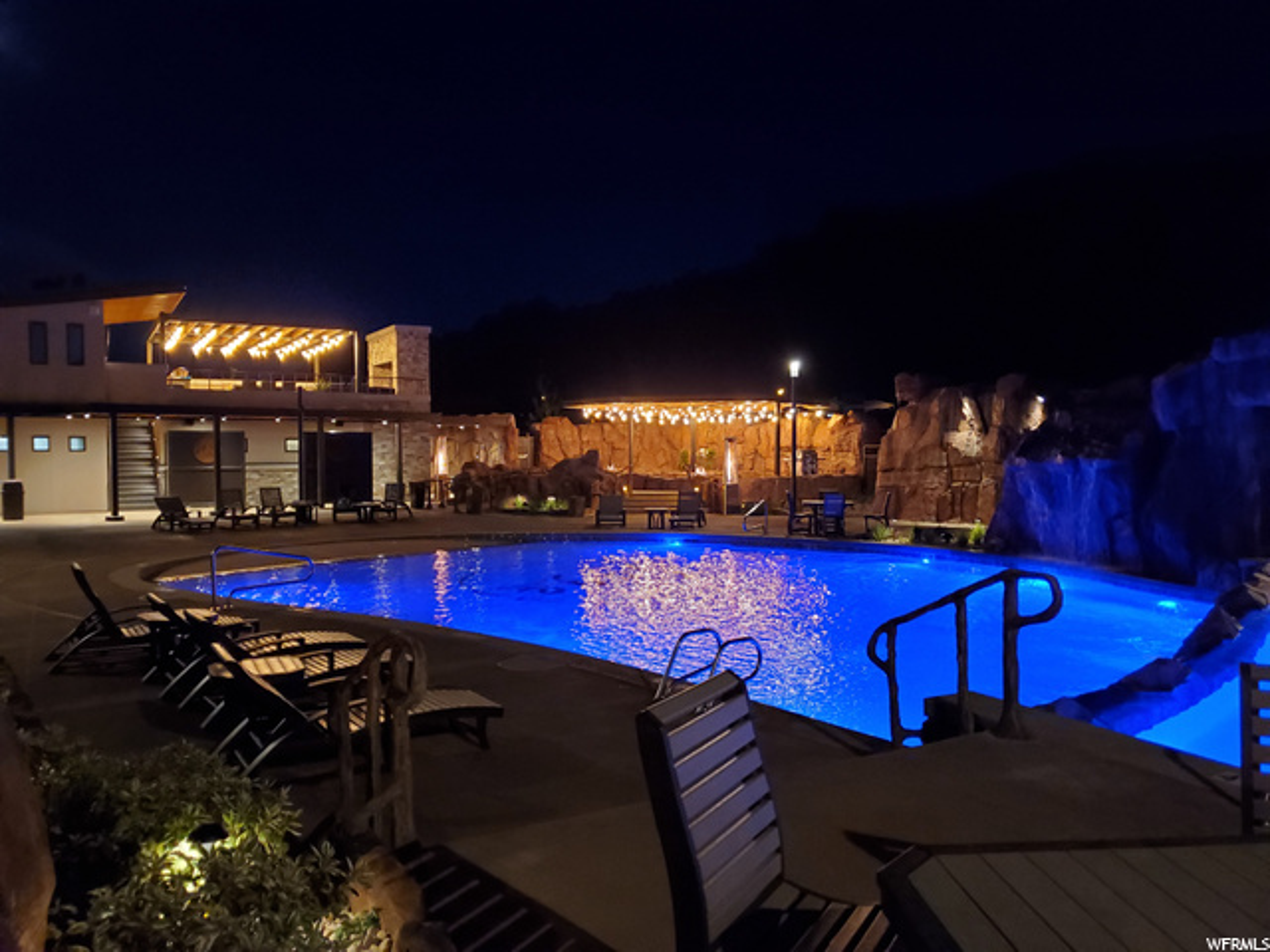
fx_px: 954
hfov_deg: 67.3
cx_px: 635
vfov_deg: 53.1
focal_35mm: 26
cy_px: 476
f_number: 1.5
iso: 640
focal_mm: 4.3
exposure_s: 1/39
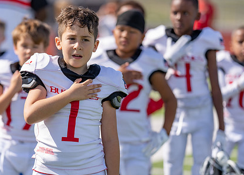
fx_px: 1434
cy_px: 106
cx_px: 80
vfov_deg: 7.0
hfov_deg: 9.7
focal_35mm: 207
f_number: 1.8
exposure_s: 1/4000
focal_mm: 135
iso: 100
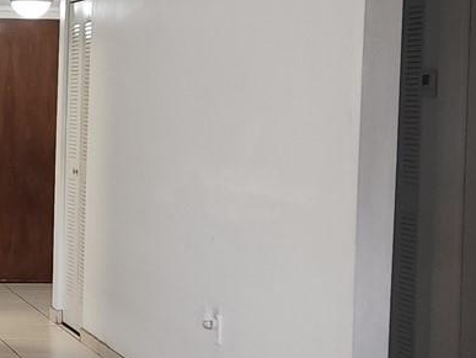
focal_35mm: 95
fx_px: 1308
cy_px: 155
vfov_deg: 15.6
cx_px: -140
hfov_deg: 19.1
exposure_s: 1/60
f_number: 1.8
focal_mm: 6.4
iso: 64
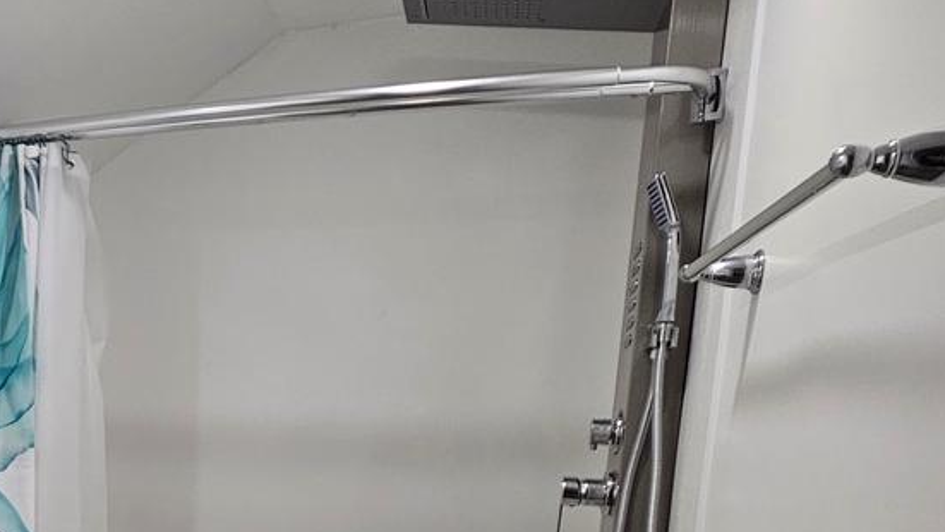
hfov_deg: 42.6
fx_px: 927
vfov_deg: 30.2
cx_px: -89
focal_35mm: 37
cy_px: 506
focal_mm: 2.2
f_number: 2.2
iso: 64
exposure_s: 1/60
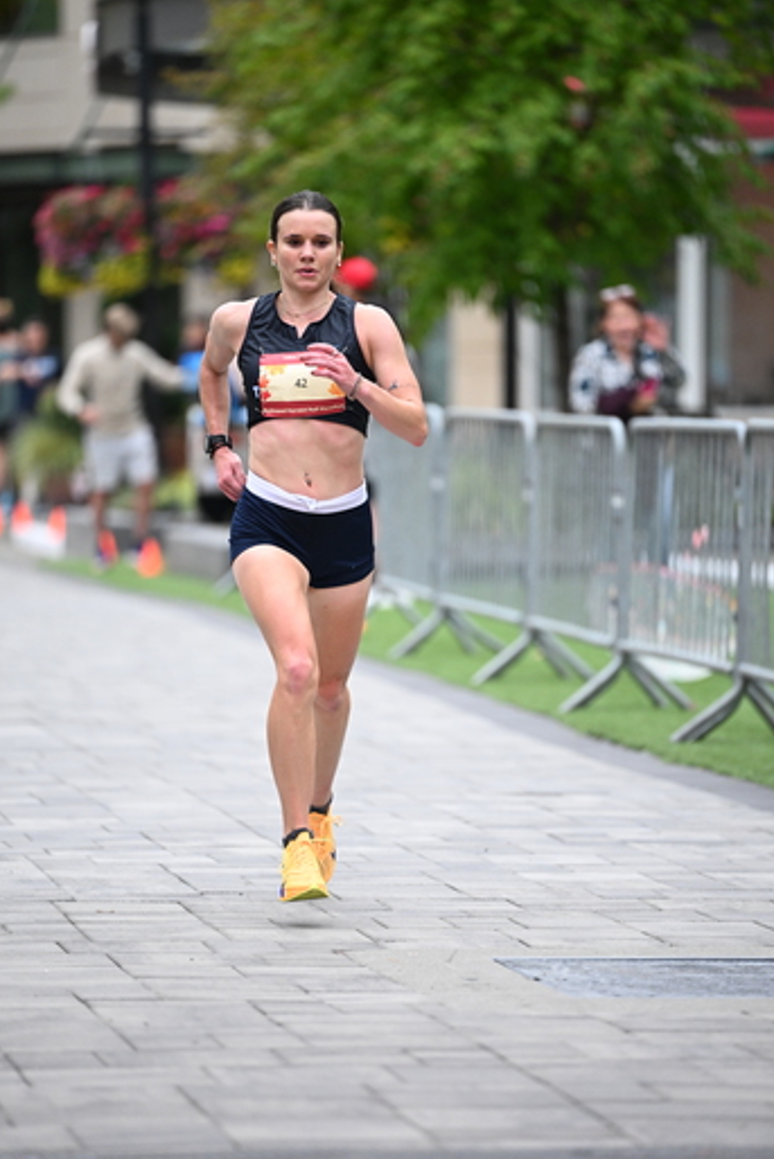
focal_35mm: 214
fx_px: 6896
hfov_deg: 6.4
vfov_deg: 9.6
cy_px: 613
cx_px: 362
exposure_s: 1/1000
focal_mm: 200
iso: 1600
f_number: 2.8
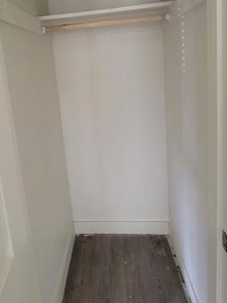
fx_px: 192
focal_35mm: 22
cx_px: 89
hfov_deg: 60.4
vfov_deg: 73.7
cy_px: 97
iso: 320
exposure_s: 1/60
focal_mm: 2.2
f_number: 2.2
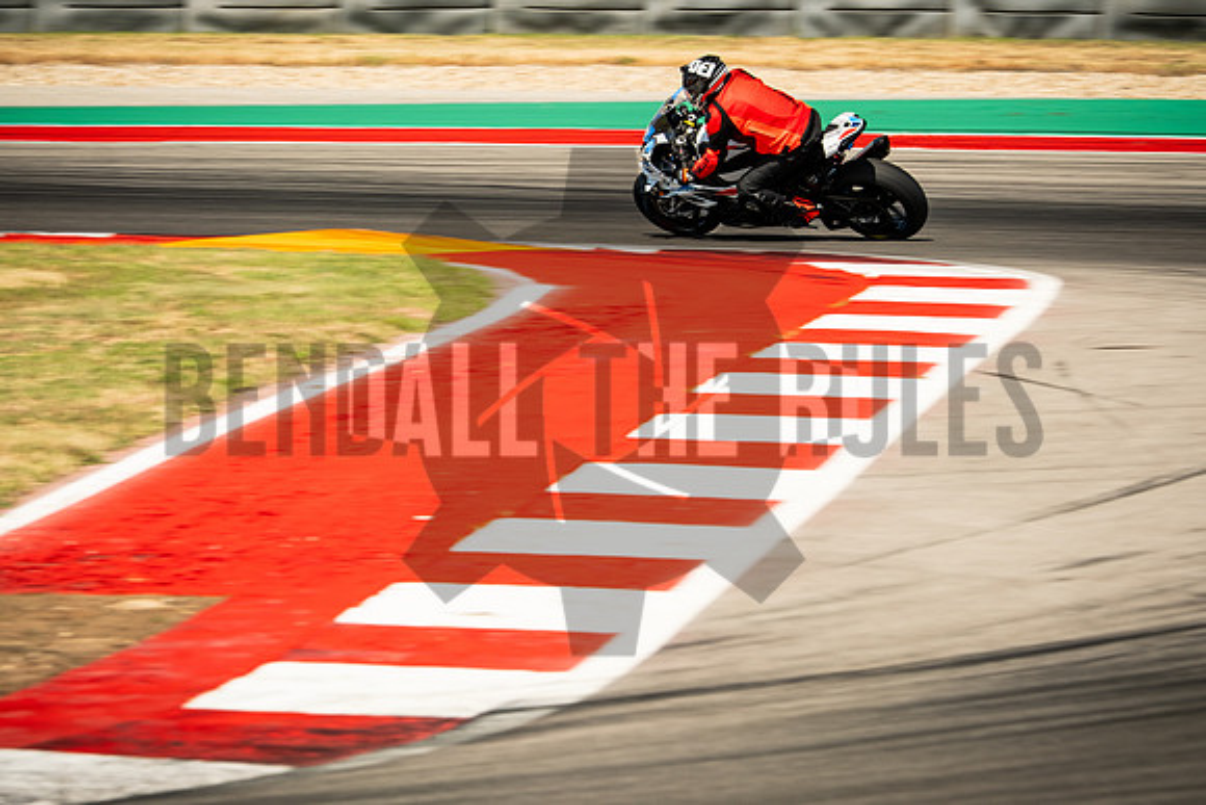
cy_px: 402
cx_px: 603
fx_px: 14073
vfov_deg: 3.3
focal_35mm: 420
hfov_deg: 4.9
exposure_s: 1/160
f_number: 9
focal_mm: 280
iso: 160
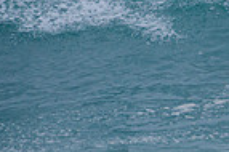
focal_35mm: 2487
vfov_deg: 0.6
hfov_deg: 0.8
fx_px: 15802
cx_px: 442
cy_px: 6
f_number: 5.6
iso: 500
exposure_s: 1/2000
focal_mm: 500
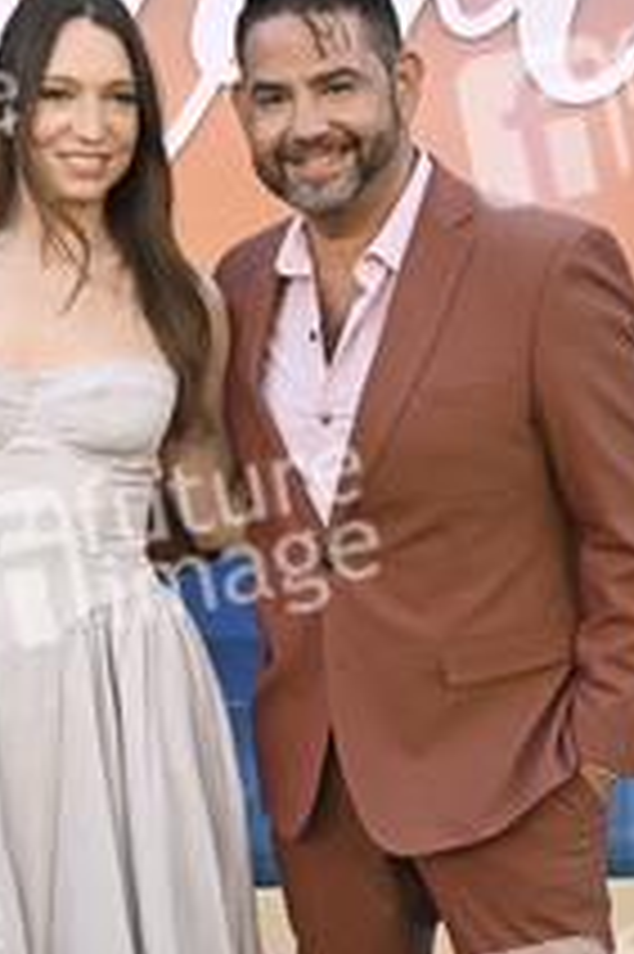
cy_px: 778
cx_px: 279
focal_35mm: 83
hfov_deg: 16.4
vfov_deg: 24.1
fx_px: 2196
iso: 640
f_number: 7.1
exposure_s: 1/320
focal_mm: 44
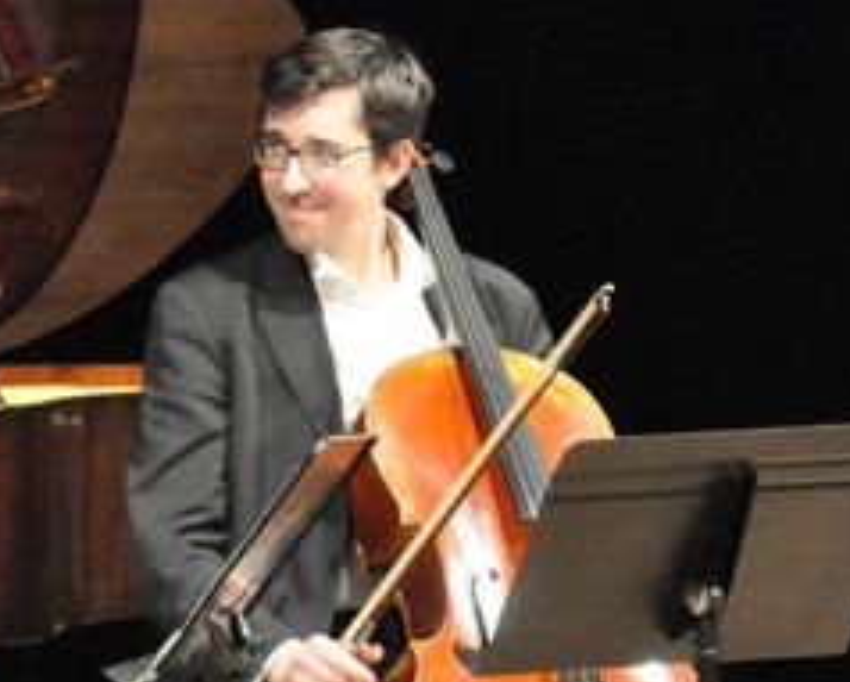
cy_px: 545
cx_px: -214
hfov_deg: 8.1
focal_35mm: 236
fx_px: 5944
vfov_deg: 6.6
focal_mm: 50
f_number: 5
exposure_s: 1/80
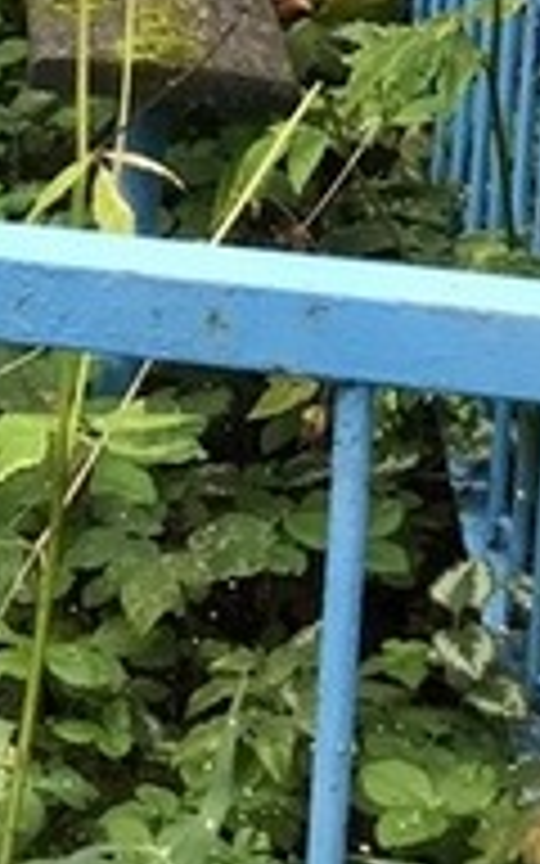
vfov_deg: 12.4
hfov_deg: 7.5
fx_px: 3720
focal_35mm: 158
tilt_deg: -4.4
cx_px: -954
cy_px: -540
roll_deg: -3.2
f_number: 1.8
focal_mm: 3.99
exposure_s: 1/100
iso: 40
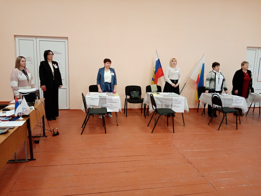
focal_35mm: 26
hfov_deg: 67.3
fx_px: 196
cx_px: 130
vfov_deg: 53.1
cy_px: 98
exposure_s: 1/33.3
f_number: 1.8
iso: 332
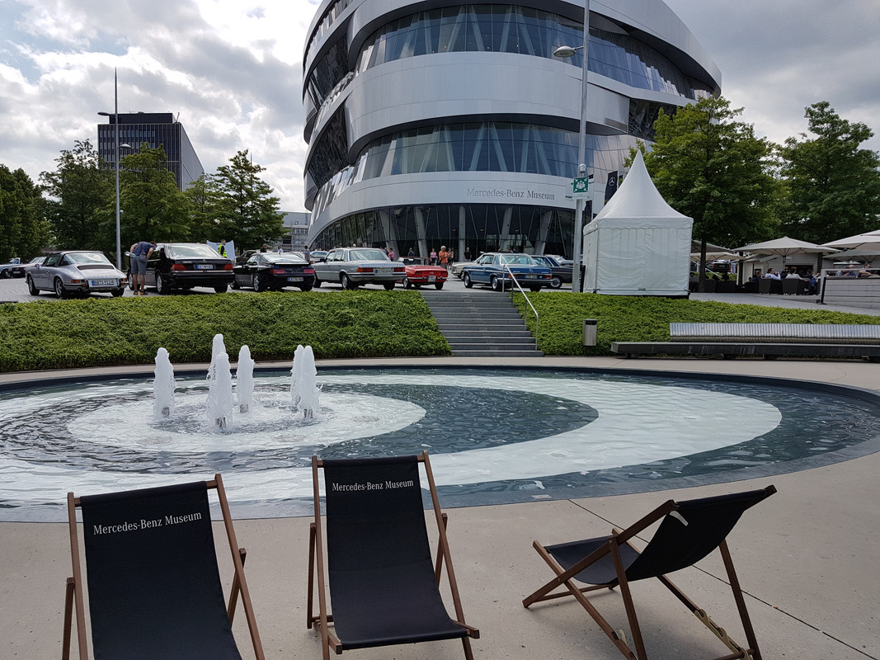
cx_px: 440
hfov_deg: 67.3
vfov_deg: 53.1
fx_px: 661
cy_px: 330
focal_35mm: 26
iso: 40
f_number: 1.7
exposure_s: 1/3016
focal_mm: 4.2
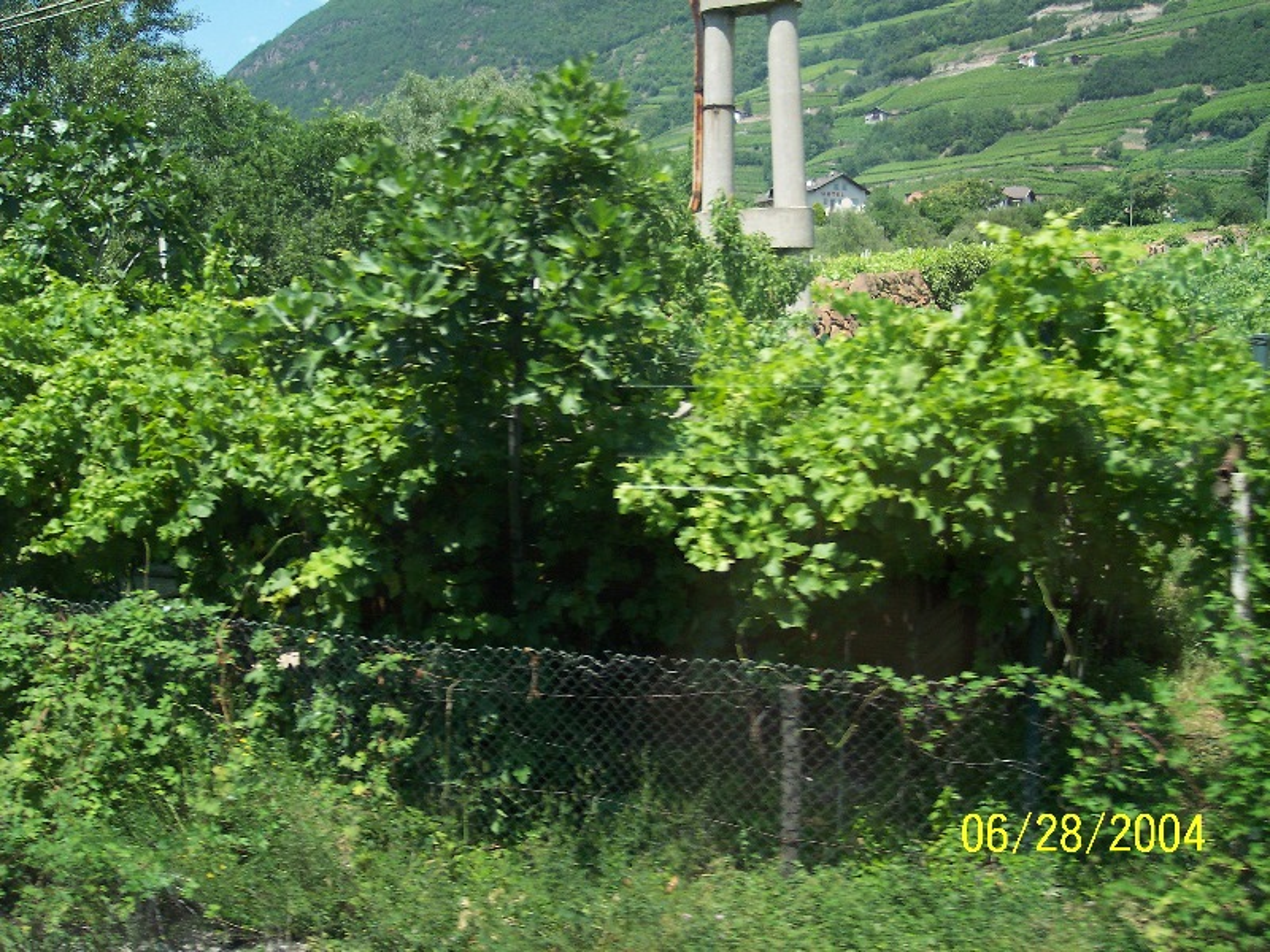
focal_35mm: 38
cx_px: 635
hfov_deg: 49.0
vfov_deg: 37.7
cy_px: 476
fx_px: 1394
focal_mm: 8
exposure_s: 1/500
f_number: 2.8
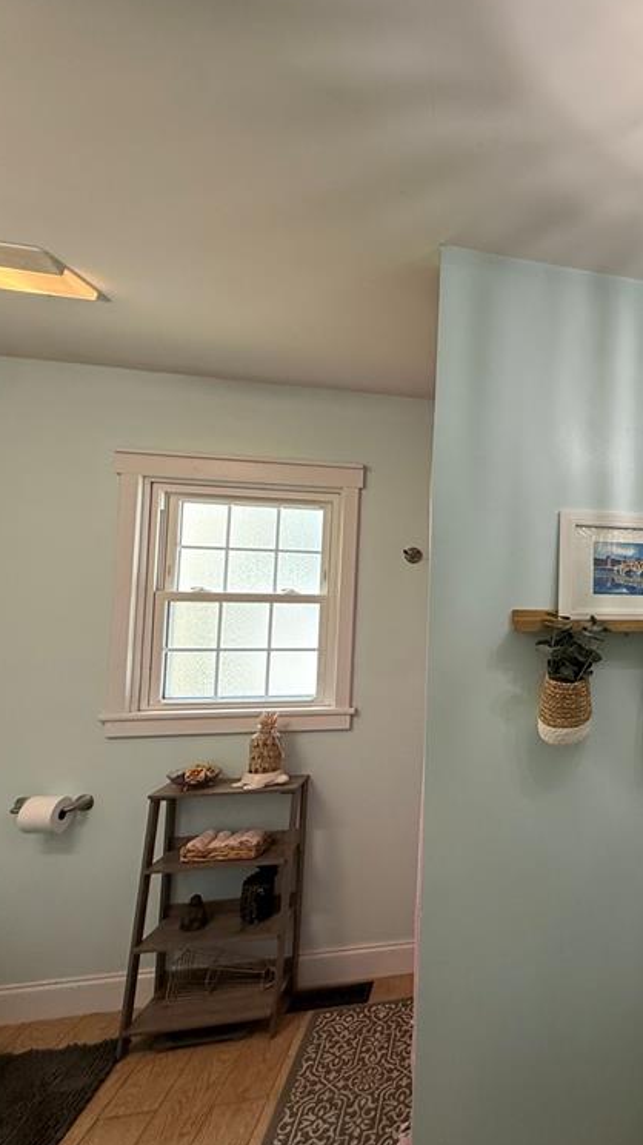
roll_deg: -1.0
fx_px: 637
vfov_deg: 83.9
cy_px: 572
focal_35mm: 21
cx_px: 671
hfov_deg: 44.0
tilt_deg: +2.4
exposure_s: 1/120
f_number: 2.2
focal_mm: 2.22
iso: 160
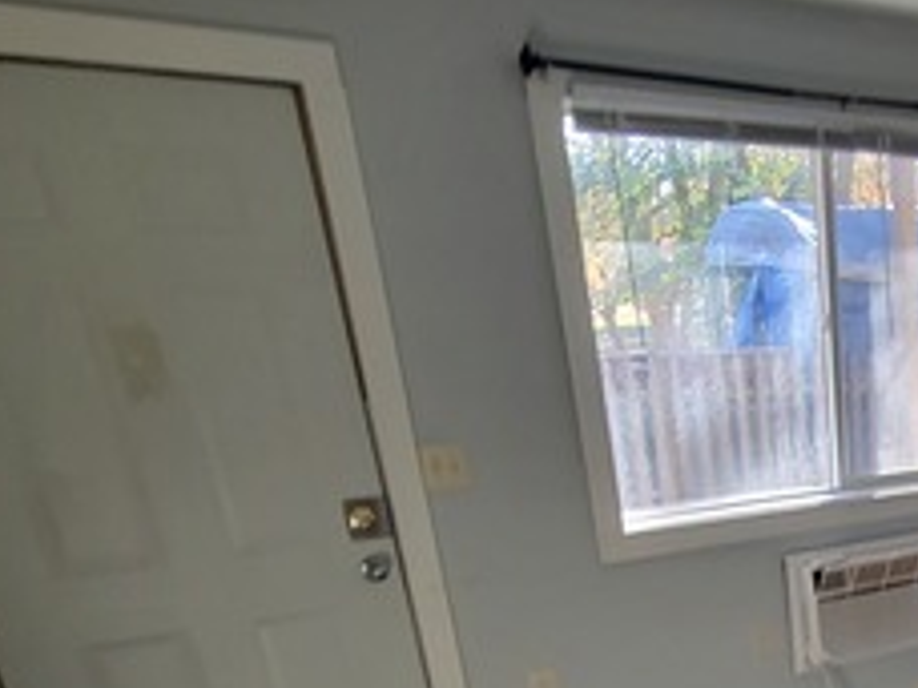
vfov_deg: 32.7
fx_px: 1008
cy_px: 772
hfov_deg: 39.3
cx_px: 1029
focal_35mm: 38
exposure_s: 1/60
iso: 125
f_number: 2.2
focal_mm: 2.2
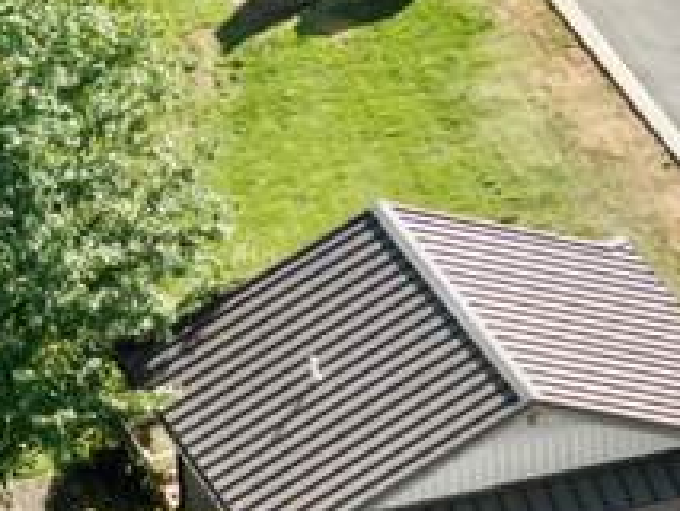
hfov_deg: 4.7
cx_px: 1063
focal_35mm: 420
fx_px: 8255
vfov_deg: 3.5
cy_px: 1260
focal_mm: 19.35
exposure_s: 1/400
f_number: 2.8
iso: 120
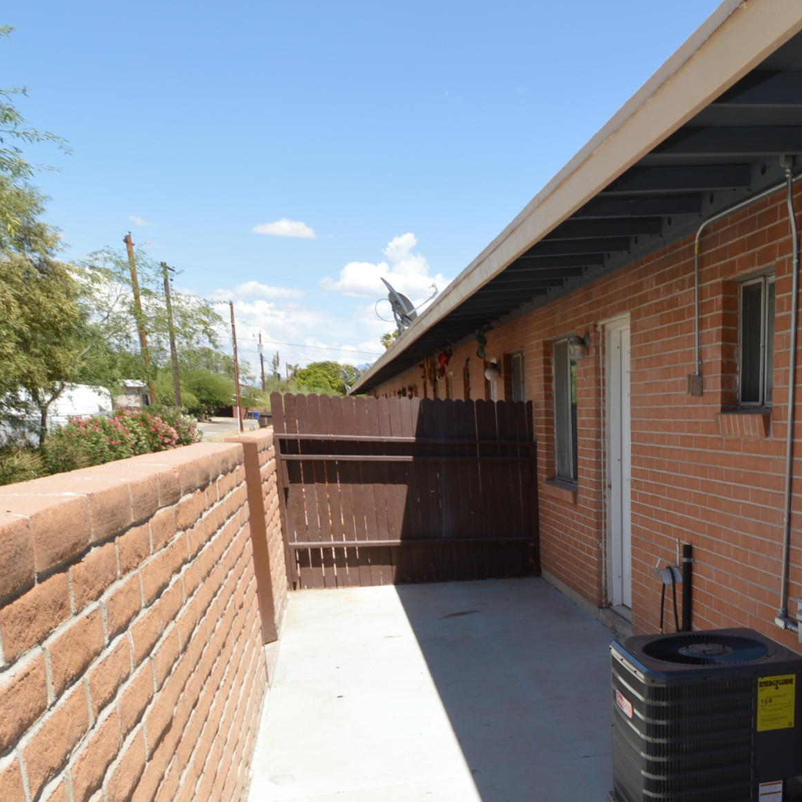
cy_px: 628
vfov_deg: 47.4
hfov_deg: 42.2
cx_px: 822
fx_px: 865
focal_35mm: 33
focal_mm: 10
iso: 100
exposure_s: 1/200
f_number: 7.1
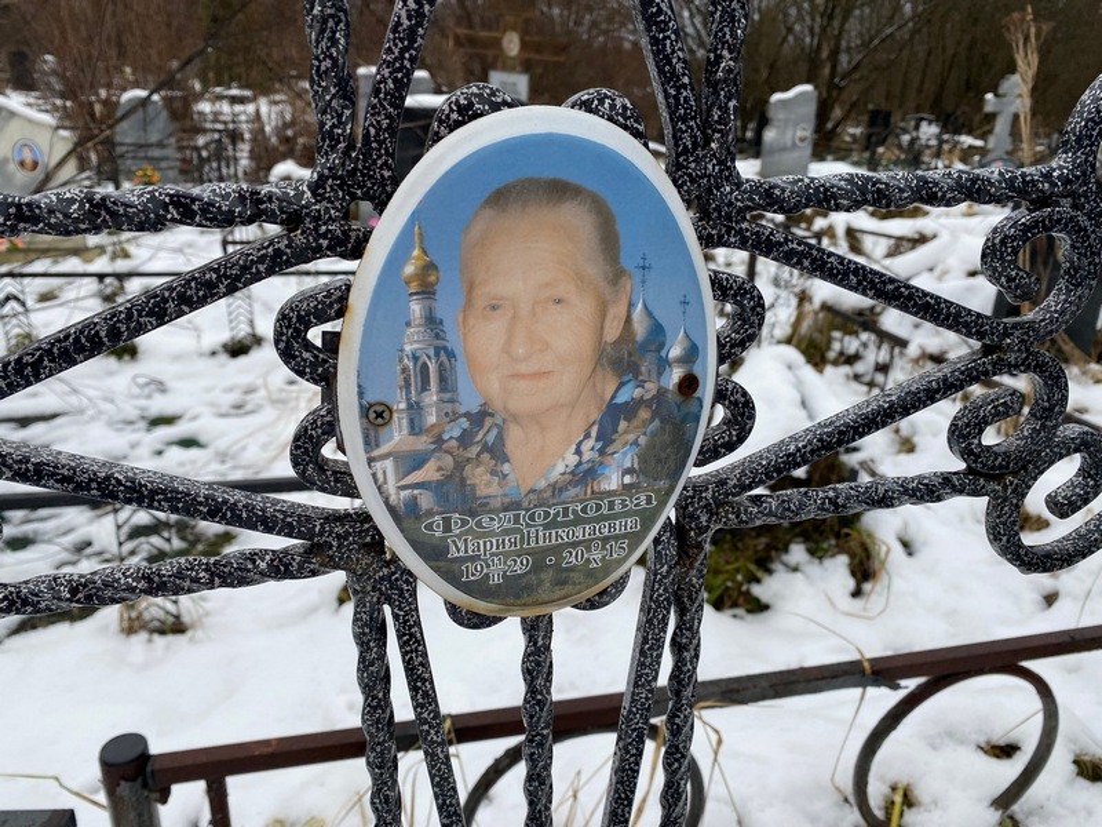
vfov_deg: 53.1
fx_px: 828
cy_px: 414
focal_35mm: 26
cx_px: 551
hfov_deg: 67.3
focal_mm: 4.25
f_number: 1.8
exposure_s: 1/265
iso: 32
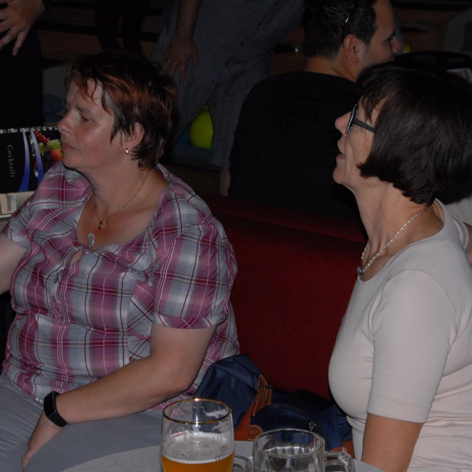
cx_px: 237
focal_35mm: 92
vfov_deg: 18.9
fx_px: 1419
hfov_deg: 18.9
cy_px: 235
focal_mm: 48
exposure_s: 1/60
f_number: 11
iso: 640
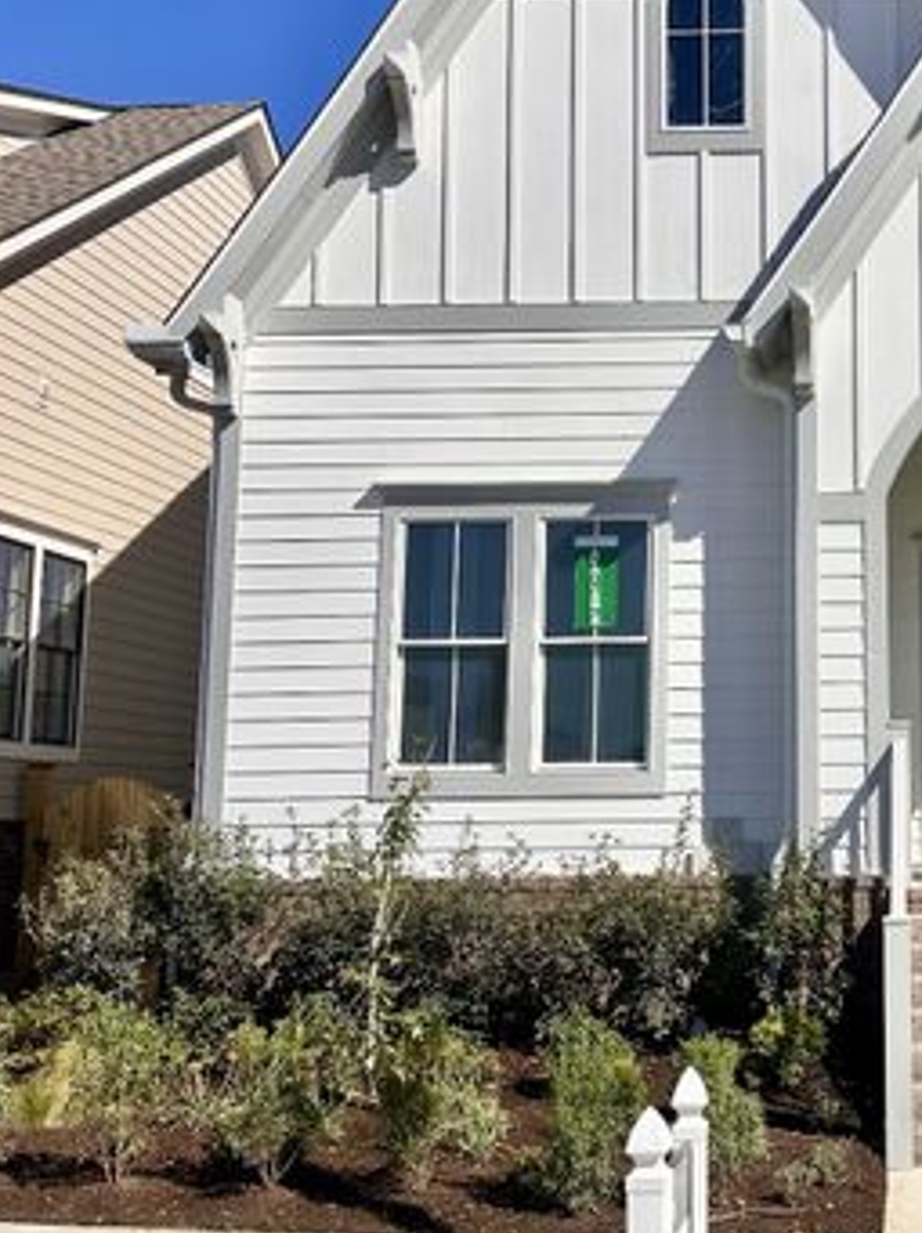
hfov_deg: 29.4
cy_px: 551
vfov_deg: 40.4
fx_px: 1672
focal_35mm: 47
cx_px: 857
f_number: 1.78
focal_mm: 6.86
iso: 80
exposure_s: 1/8197
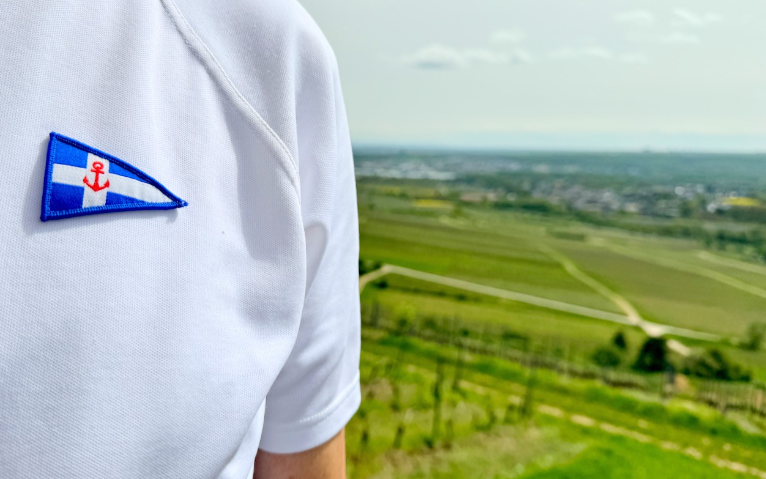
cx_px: 377
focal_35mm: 26
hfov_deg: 70.4
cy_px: 245
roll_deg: +0.7
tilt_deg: -5.4
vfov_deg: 47.6
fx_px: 543
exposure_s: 1/15152
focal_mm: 6.76
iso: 80
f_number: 1.78
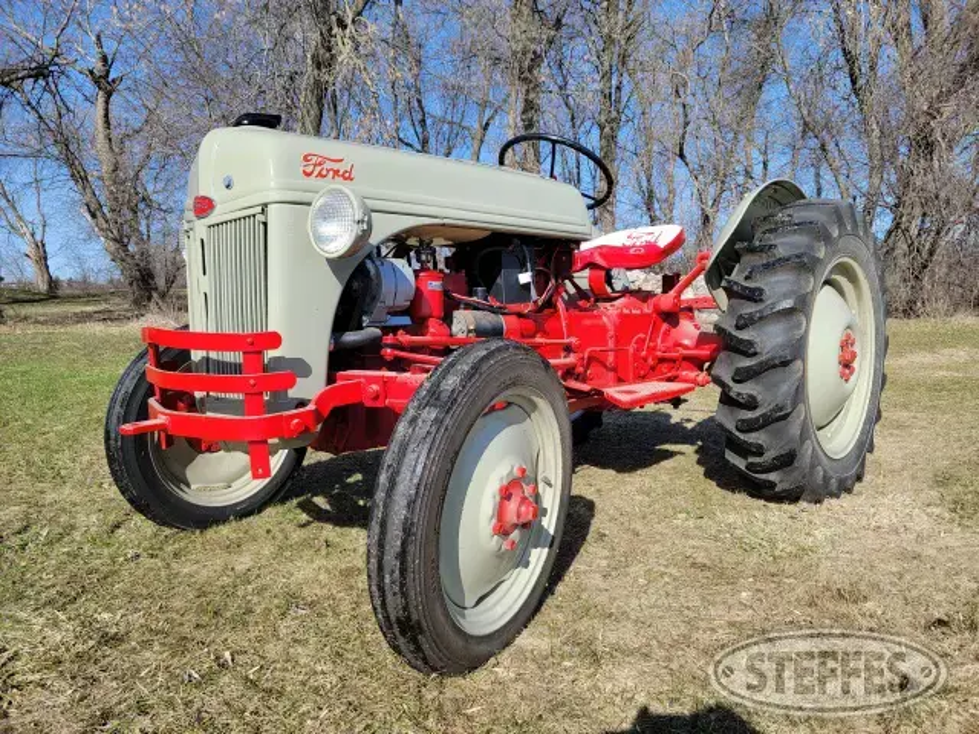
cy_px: 367
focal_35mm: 24
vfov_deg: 56.8
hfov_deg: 71.6
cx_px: 490
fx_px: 679
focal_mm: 6.7
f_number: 1.8
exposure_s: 1/717
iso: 16
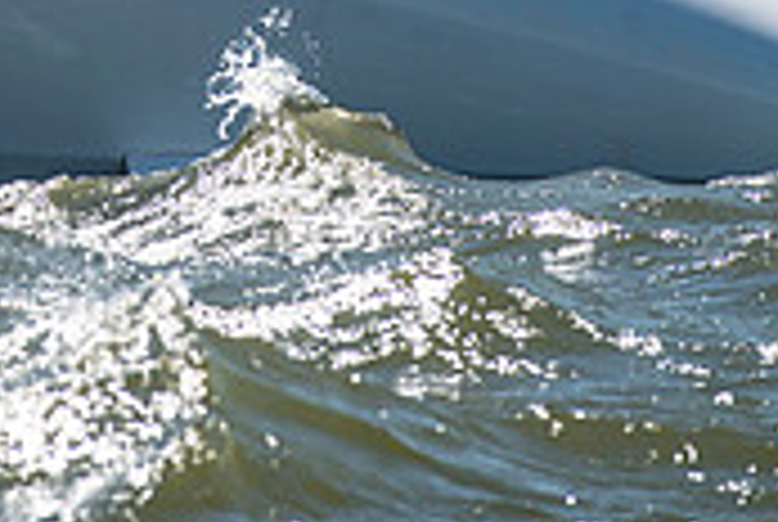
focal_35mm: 670
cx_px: 27
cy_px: -286
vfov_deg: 2.1
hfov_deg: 3.1
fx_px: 14504
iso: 320
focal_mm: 200
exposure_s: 1/2500
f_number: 5
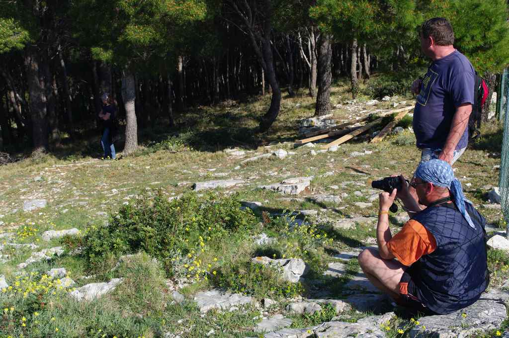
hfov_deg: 40.4
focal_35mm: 49
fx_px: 692
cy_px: 169
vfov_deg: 27.5
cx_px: 254
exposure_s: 1/180
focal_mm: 32.5
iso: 100
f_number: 8
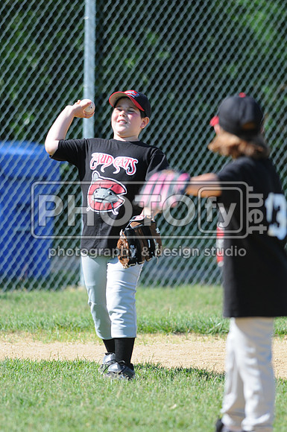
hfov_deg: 3.0
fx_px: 5397
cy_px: 216
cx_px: 144
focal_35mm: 450
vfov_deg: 4.6
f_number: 4
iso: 400
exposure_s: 1/1250
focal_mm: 300
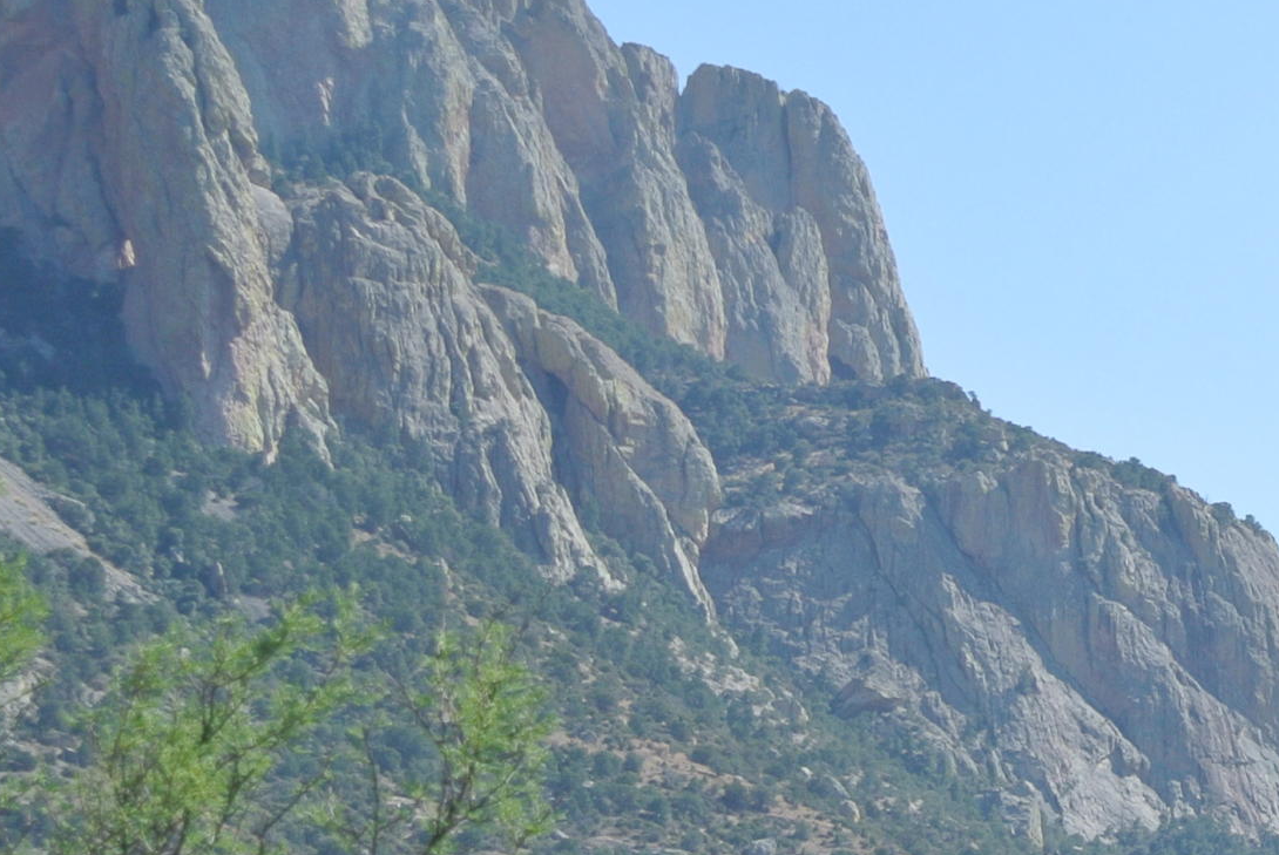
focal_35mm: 223
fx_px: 7930
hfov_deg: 9.1
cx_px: 1692
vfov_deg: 6.2
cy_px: 787
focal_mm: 30
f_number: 5.6
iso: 100
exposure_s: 1/320
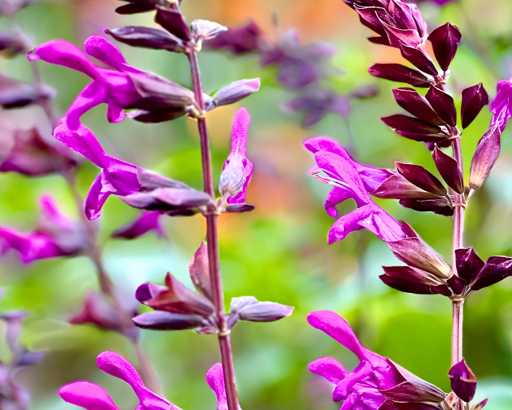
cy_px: 337
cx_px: 289
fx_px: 2182
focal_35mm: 144
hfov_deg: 13.4
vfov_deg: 10.7
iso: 50
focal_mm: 9
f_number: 2.8
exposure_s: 1/121
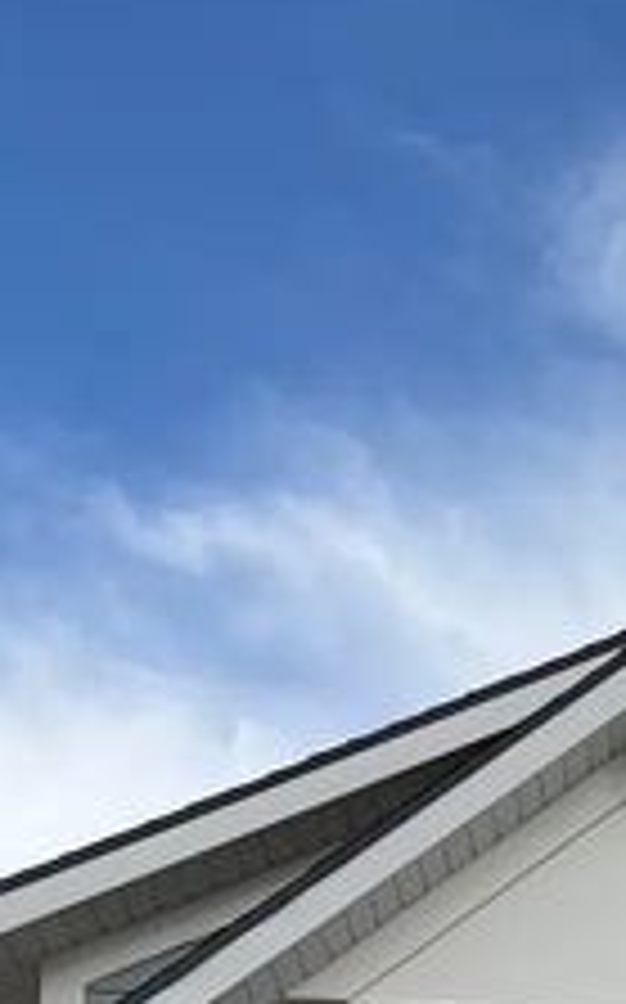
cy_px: 1697
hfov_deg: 10.4
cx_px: 1211
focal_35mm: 117
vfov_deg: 15.7
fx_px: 3200
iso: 80
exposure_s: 1/3953
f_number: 1.78
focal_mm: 6.76
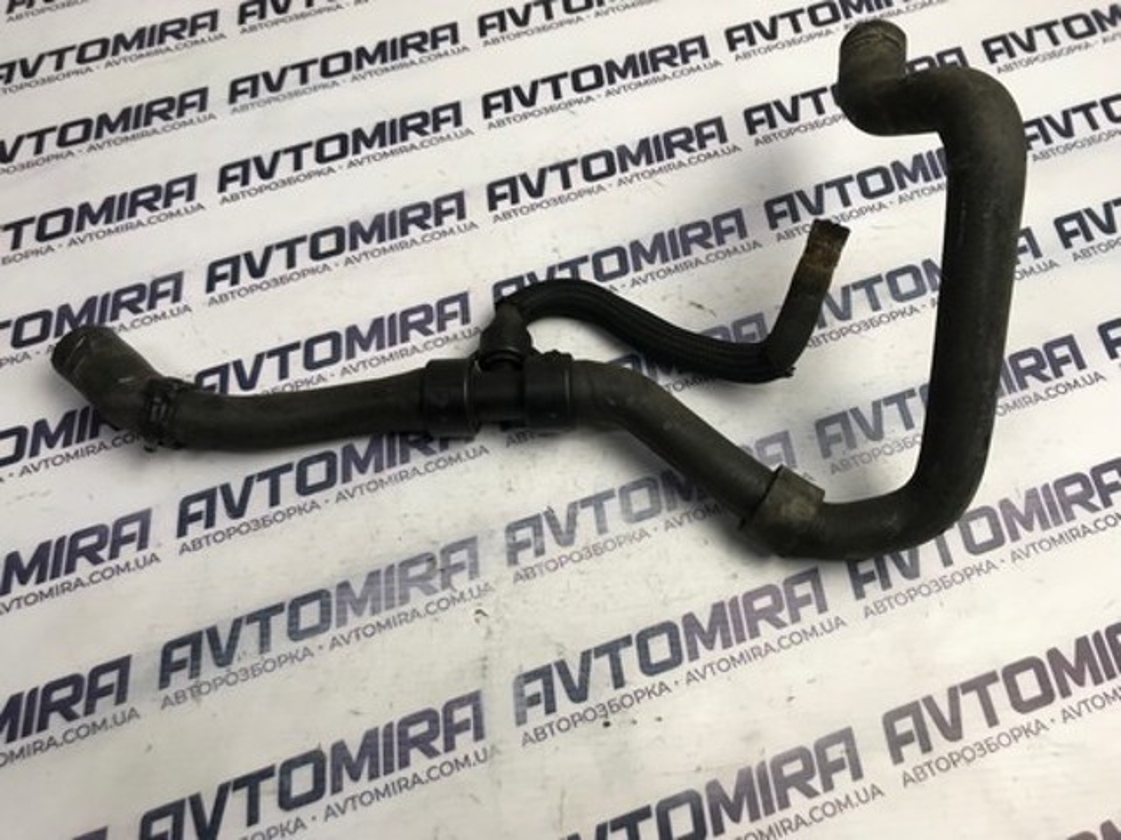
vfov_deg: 49.7
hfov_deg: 63.4
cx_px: 560
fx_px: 907
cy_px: 420
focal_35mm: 28
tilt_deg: -62.6
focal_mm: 3.99
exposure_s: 1/50
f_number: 1.8
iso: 32
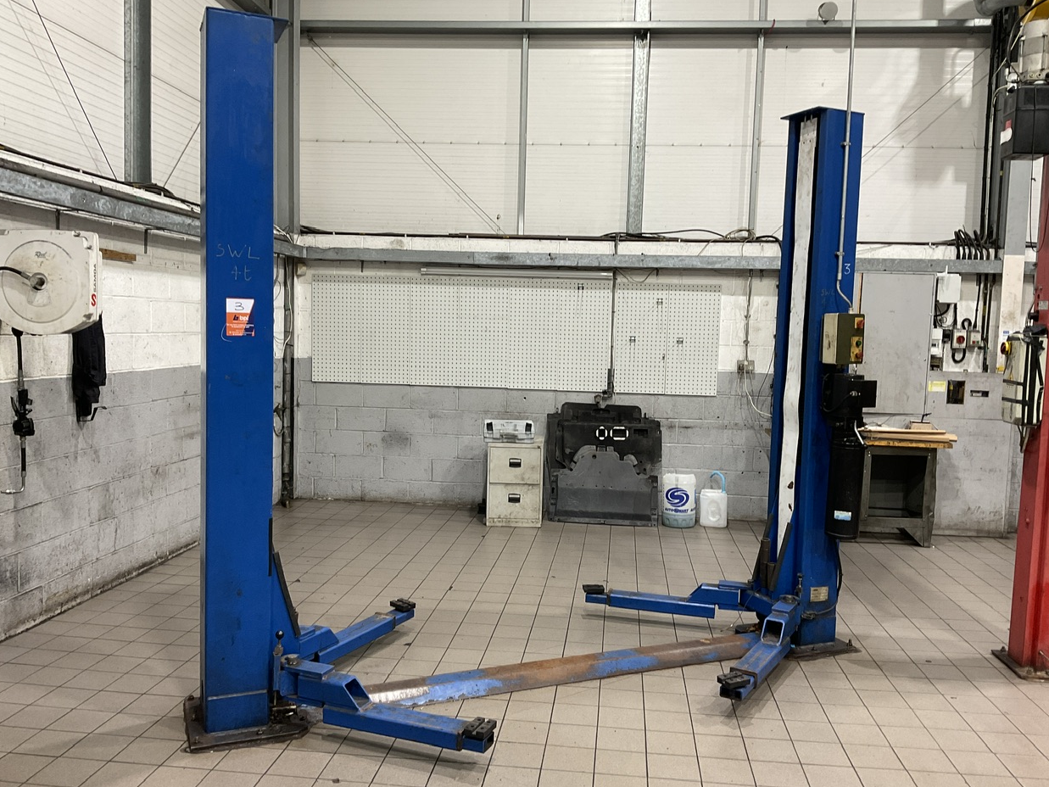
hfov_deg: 60.0
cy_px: 398
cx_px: 537
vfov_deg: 46.8
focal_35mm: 30
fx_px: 909
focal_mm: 3
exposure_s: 1/50
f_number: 1.8
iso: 40
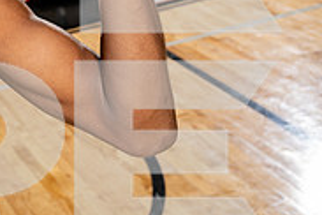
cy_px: -59
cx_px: -165
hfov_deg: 16.7
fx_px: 993
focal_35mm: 111
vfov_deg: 12.0
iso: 250
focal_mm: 35
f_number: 7.1
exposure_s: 1/250
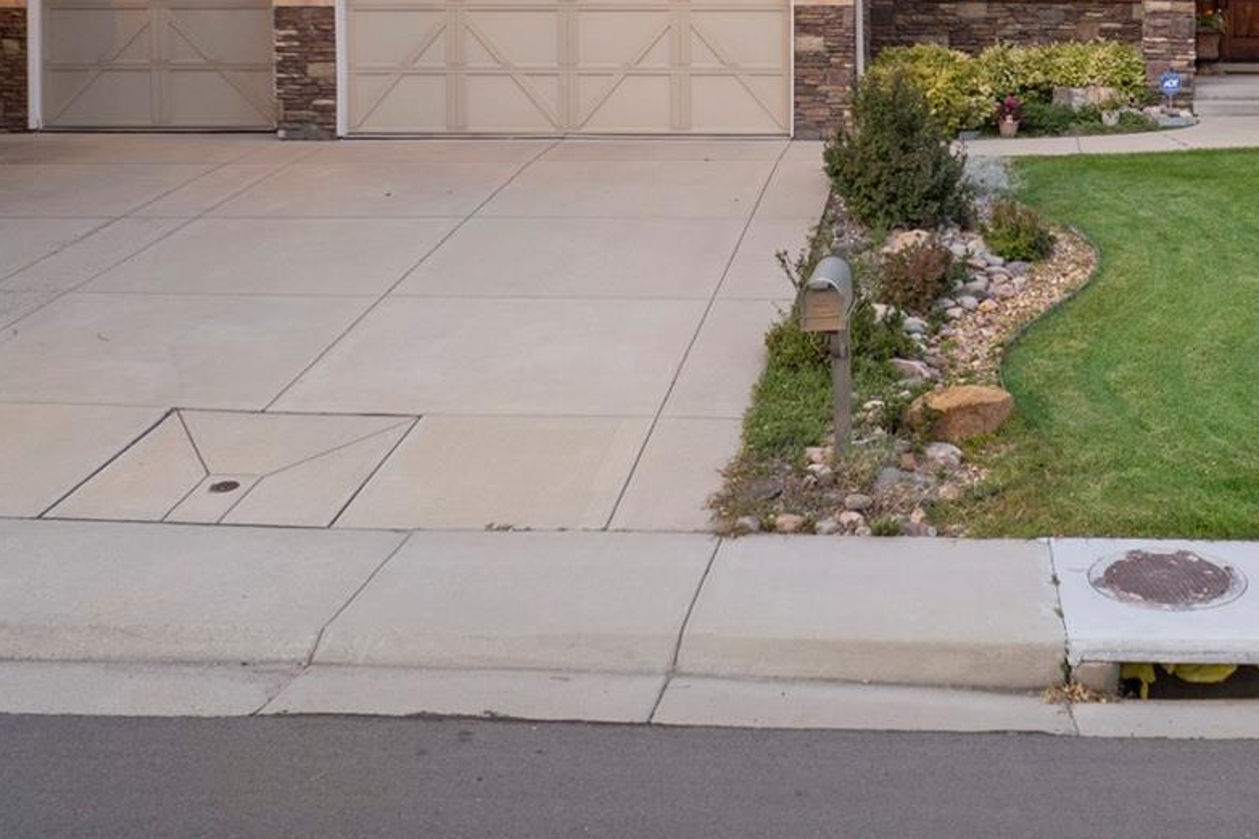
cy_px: 41
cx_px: 974
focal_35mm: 45
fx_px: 1573
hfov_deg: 42.0
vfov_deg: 28.4
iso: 400
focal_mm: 8.38
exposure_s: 1/13
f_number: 2.8
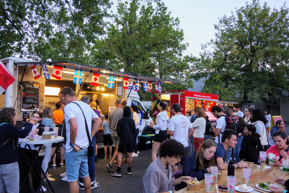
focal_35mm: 31
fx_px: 249
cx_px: 144
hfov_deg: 60.3
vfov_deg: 42.3
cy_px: 96
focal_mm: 21
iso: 3200
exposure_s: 1/100
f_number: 8
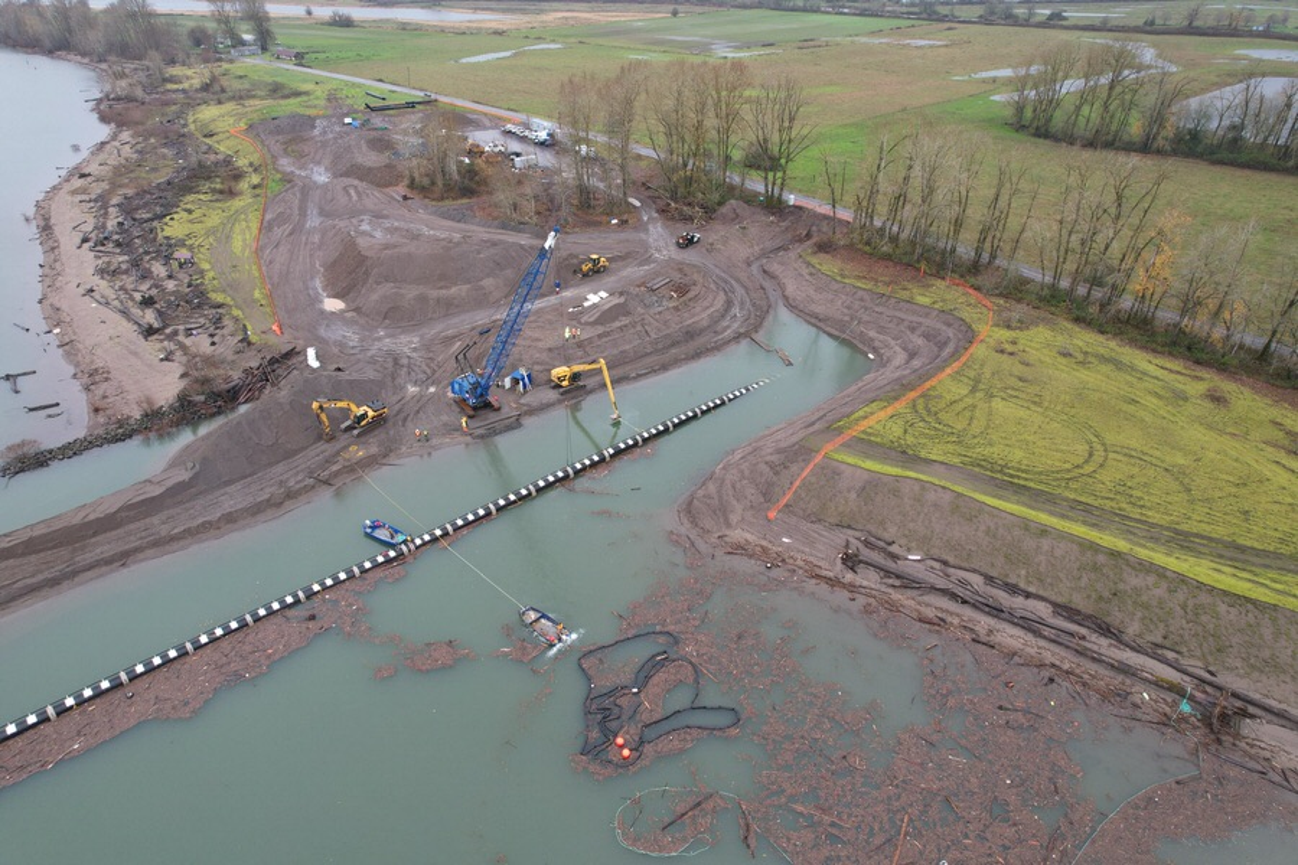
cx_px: 649
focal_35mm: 22
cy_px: 432
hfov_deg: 78.6
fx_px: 793
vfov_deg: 57.2
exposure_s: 1/90
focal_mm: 8.38
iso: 100
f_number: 2.8
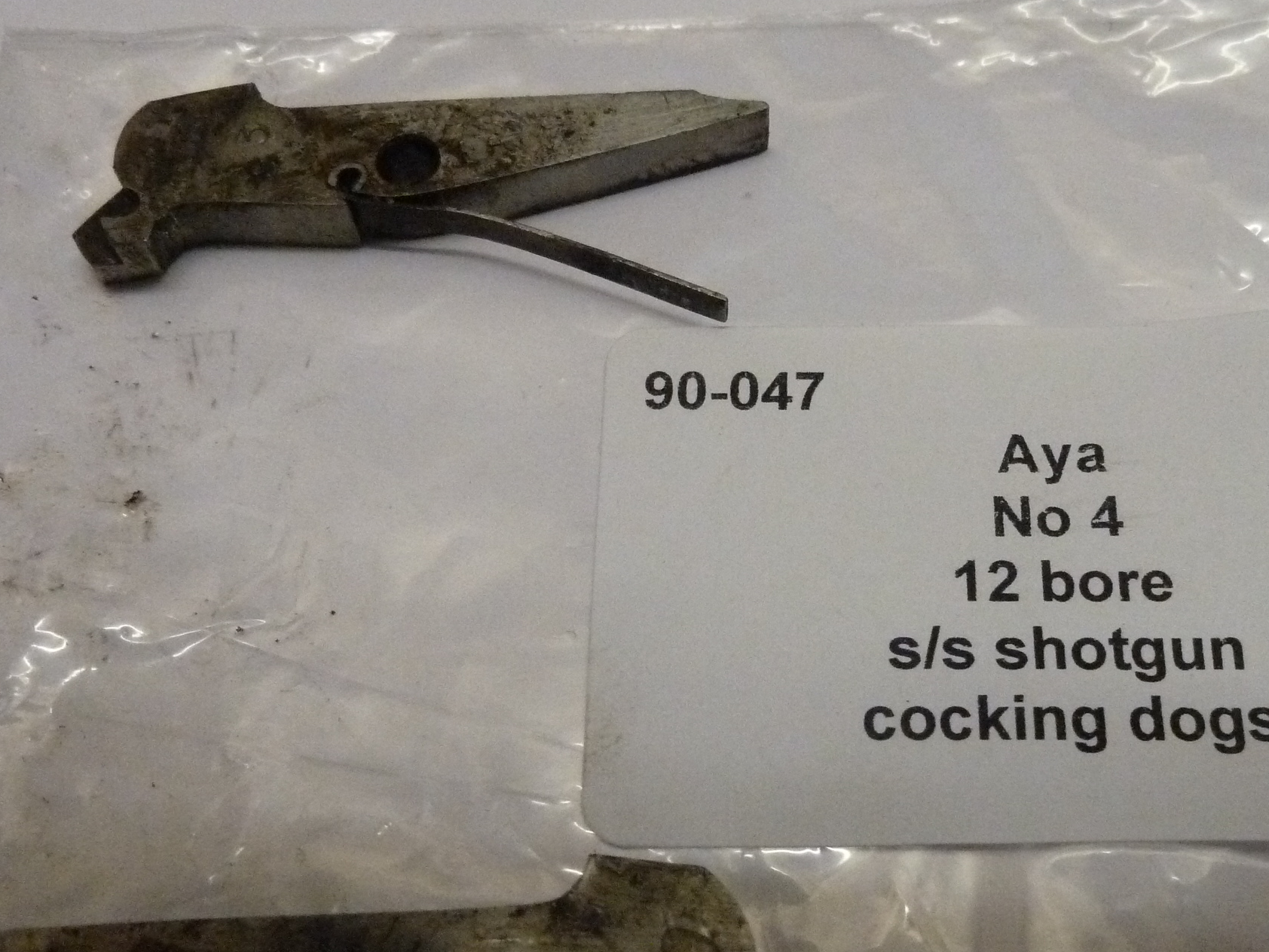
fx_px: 1393
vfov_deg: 37.6
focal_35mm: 38
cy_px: 578
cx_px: 766
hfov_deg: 48.7
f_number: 3.3
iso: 800
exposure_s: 1/125
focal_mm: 4.1
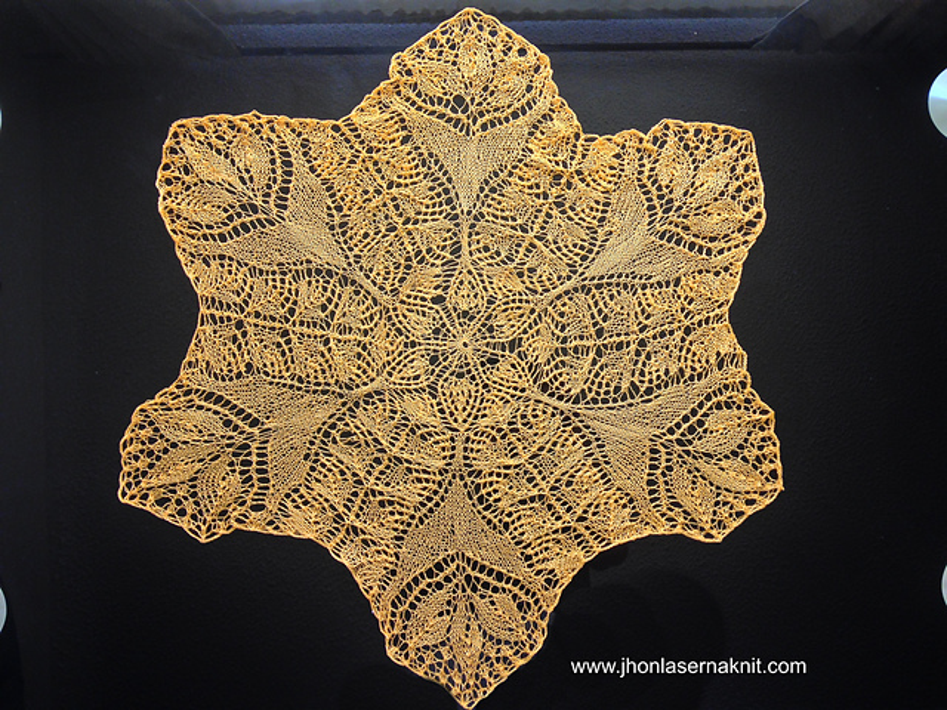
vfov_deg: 42.9
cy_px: 355
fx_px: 903
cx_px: 474
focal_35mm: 33
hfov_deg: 55.4
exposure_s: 1/60
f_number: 2.4
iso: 64
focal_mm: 4.12
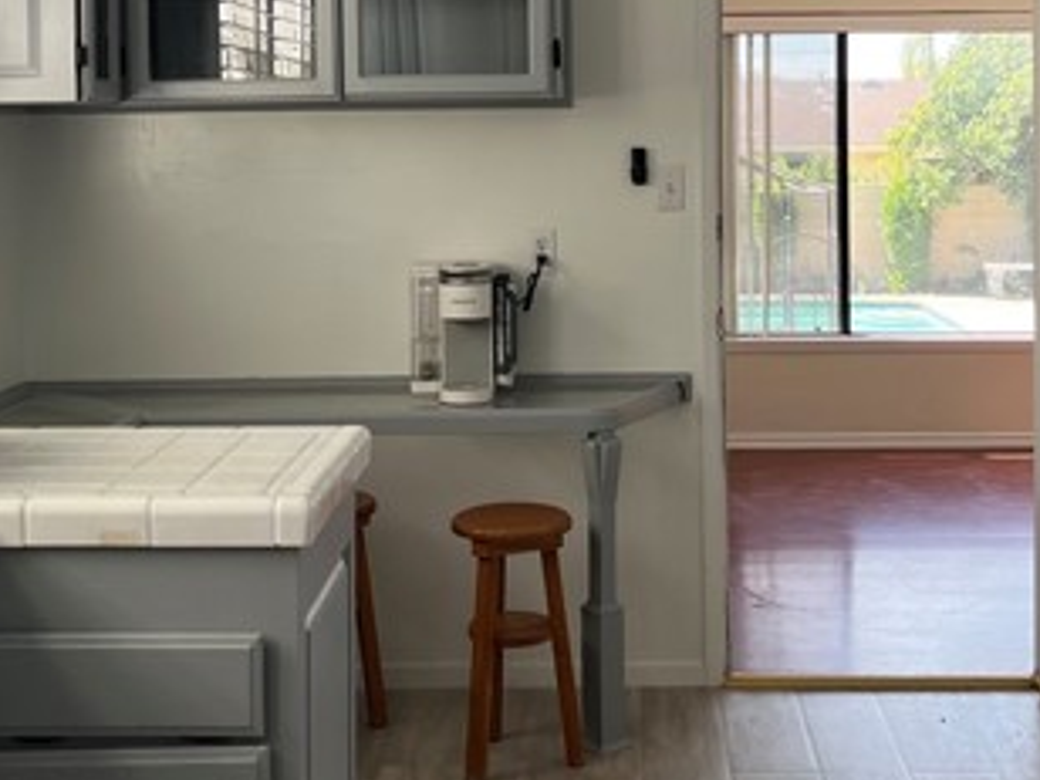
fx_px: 1622
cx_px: 591
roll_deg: +0.8
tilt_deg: -2.4
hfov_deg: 35.5
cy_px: 155
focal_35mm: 54
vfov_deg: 26.5
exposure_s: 1/164
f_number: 1.6
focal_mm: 5.1
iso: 50
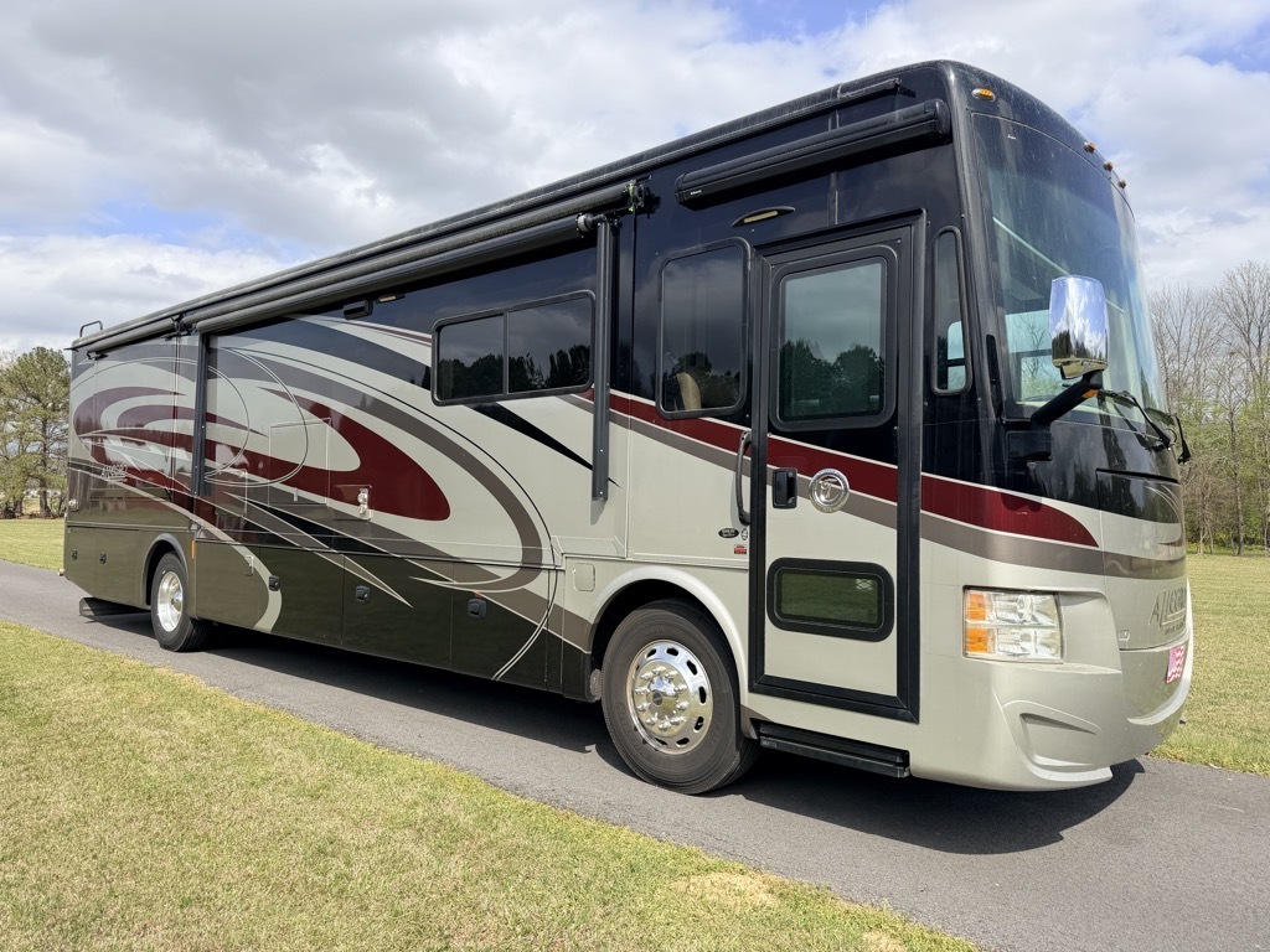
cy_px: 476
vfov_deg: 56.8
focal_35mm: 24
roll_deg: -0.2
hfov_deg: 71.6
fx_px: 881
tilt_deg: +1.1
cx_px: 635
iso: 80
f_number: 1.78
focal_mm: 6.76
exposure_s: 1/3759
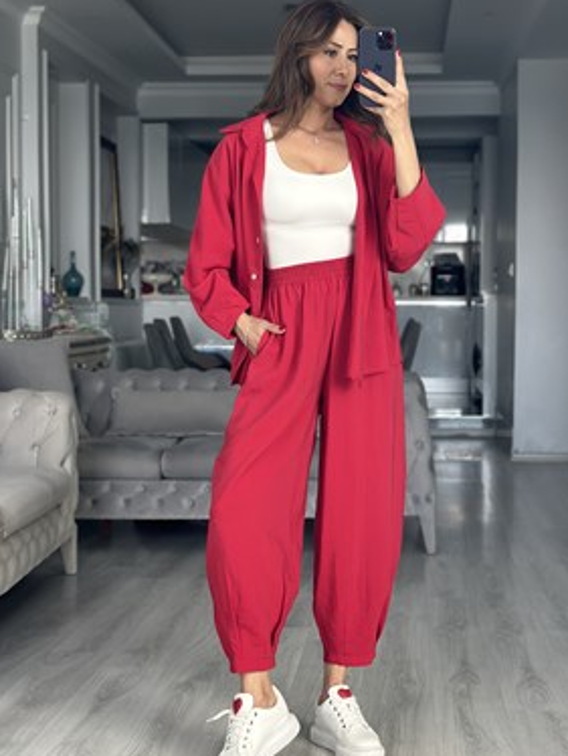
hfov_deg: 22.6
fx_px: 1420
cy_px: 342
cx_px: 315
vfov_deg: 29.8
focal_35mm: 65
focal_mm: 6.86
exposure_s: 1/121
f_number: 1.78
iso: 125
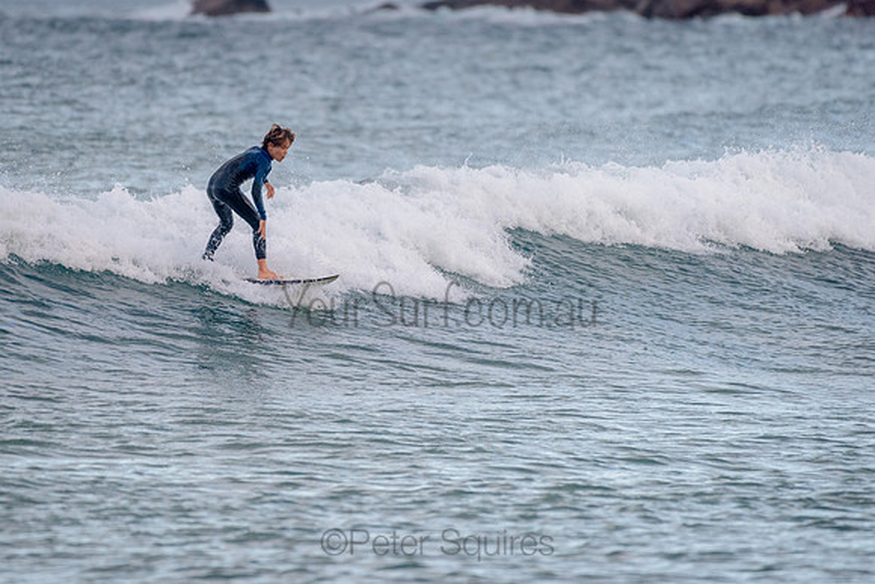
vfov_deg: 2.2
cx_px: 340
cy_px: 230
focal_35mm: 612
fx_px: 14874
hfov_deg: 3.4
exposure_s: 1/1600
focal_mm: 500
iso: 900
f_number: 5.6
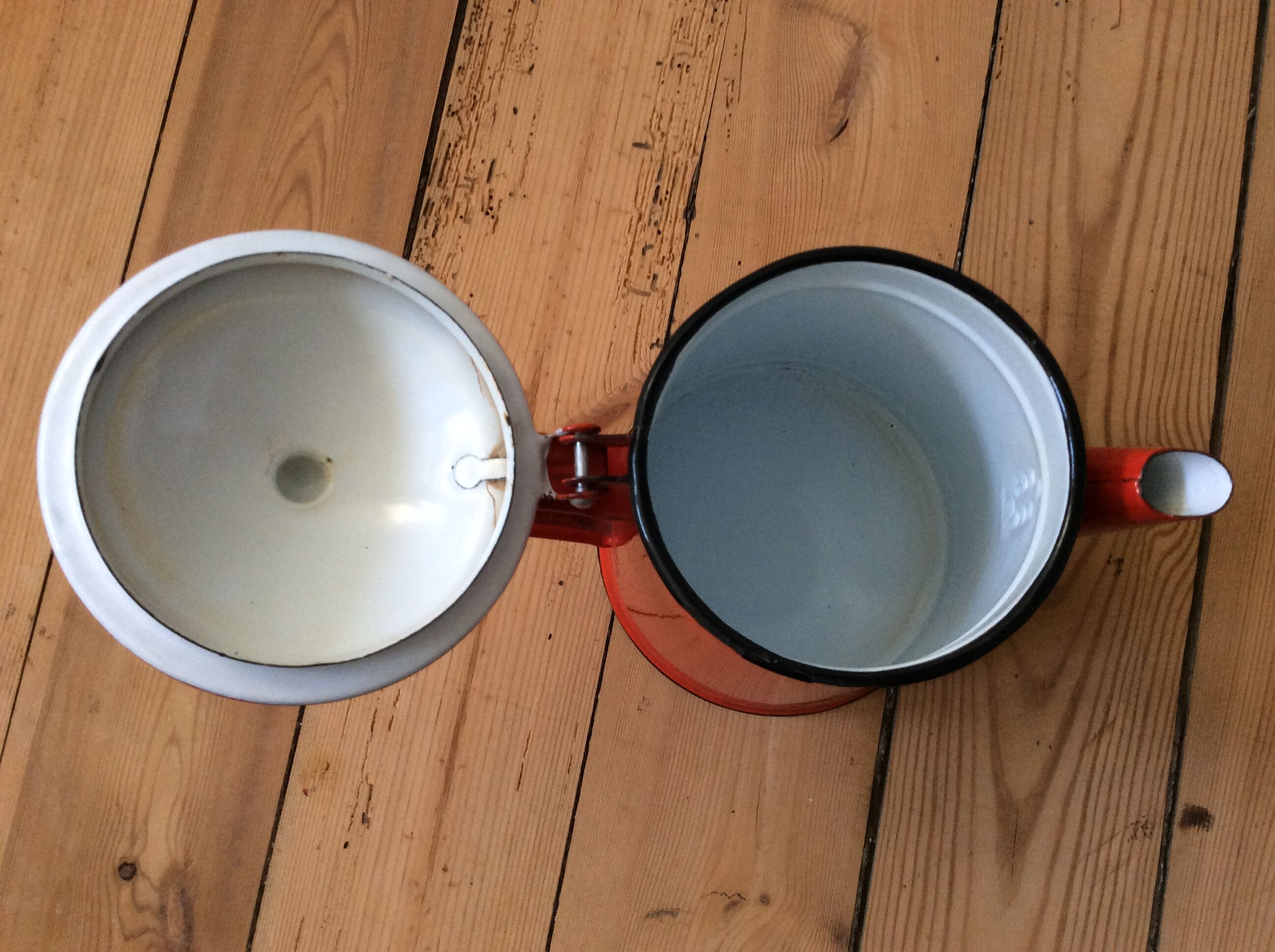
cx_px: 638
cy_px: 476
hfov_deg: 56.9
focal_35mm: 32
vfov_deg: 44.1
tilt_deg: -82.8
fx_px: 1177
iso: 100
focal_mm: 3.3
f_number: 2.4
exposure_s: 1/25
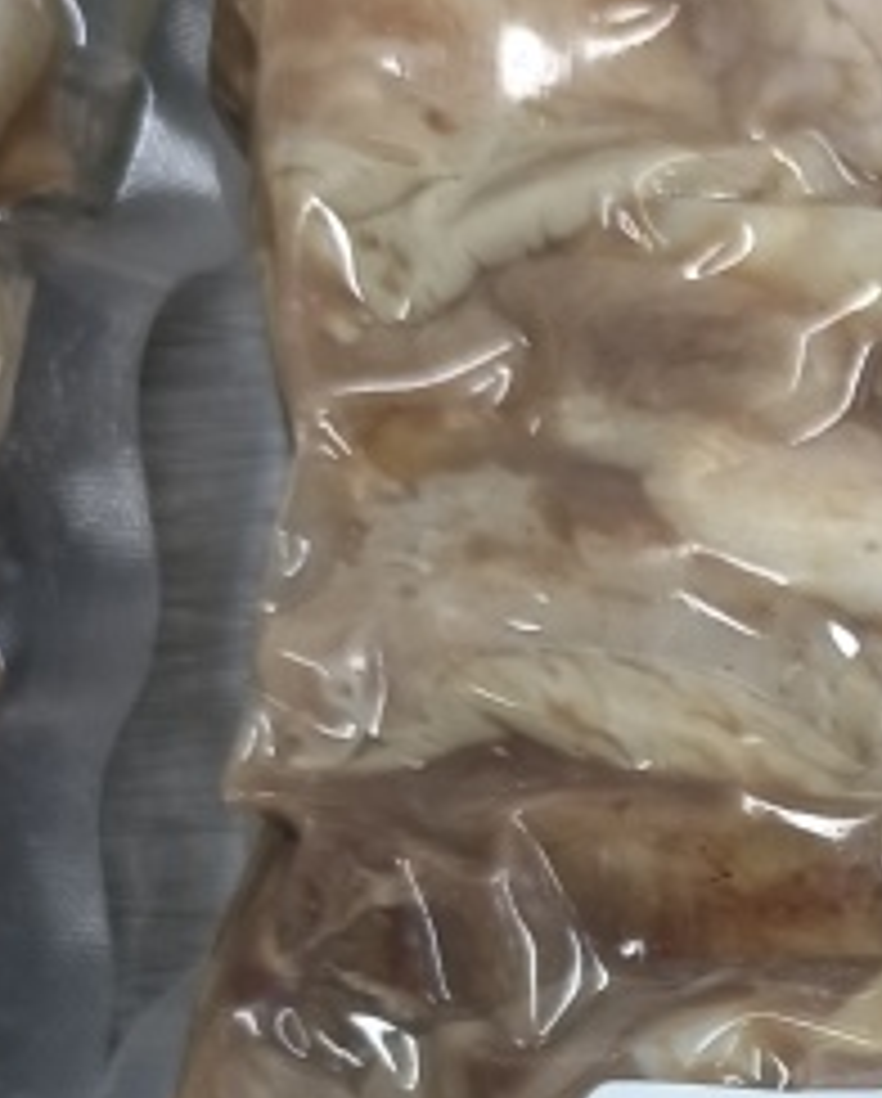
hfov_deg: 14.1
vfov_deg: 18.3
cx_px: 1534
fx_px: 3190
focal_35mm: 98
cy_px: 1384
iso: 754
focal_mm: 5.59
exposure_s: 1/50
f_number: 1.88
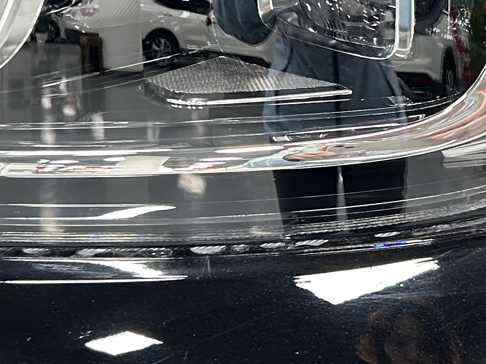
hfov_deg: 20.8
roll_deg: +1.1
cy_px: 61
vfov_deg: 15.6
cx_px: 297
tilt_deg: -17.3
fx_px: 1320
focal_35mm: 94
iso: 200
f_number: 1.5
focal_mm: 5.7
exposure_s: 1/50
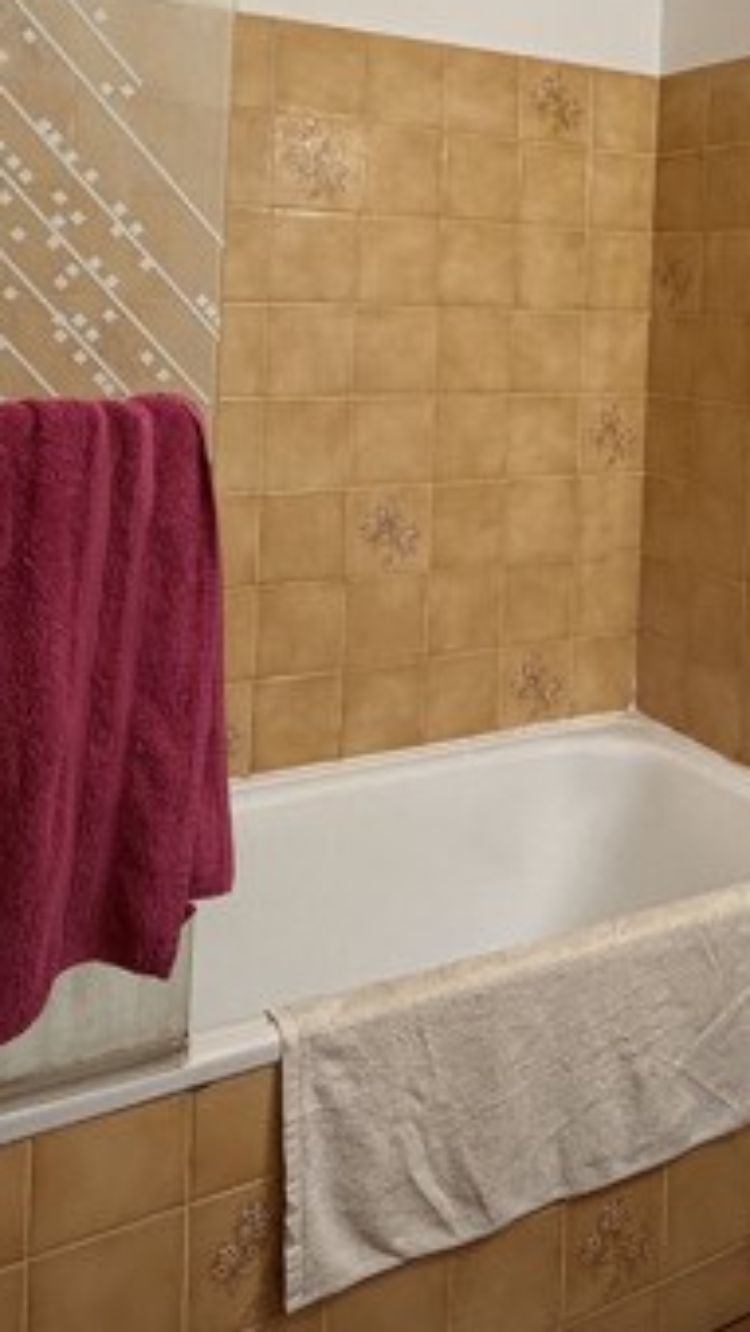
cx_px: 542
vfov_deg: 52.5
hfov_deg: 32.4
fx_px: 1271
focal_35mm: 36
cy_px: 310
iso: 200
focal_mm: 2.22
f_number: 2.2
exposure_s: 1/50
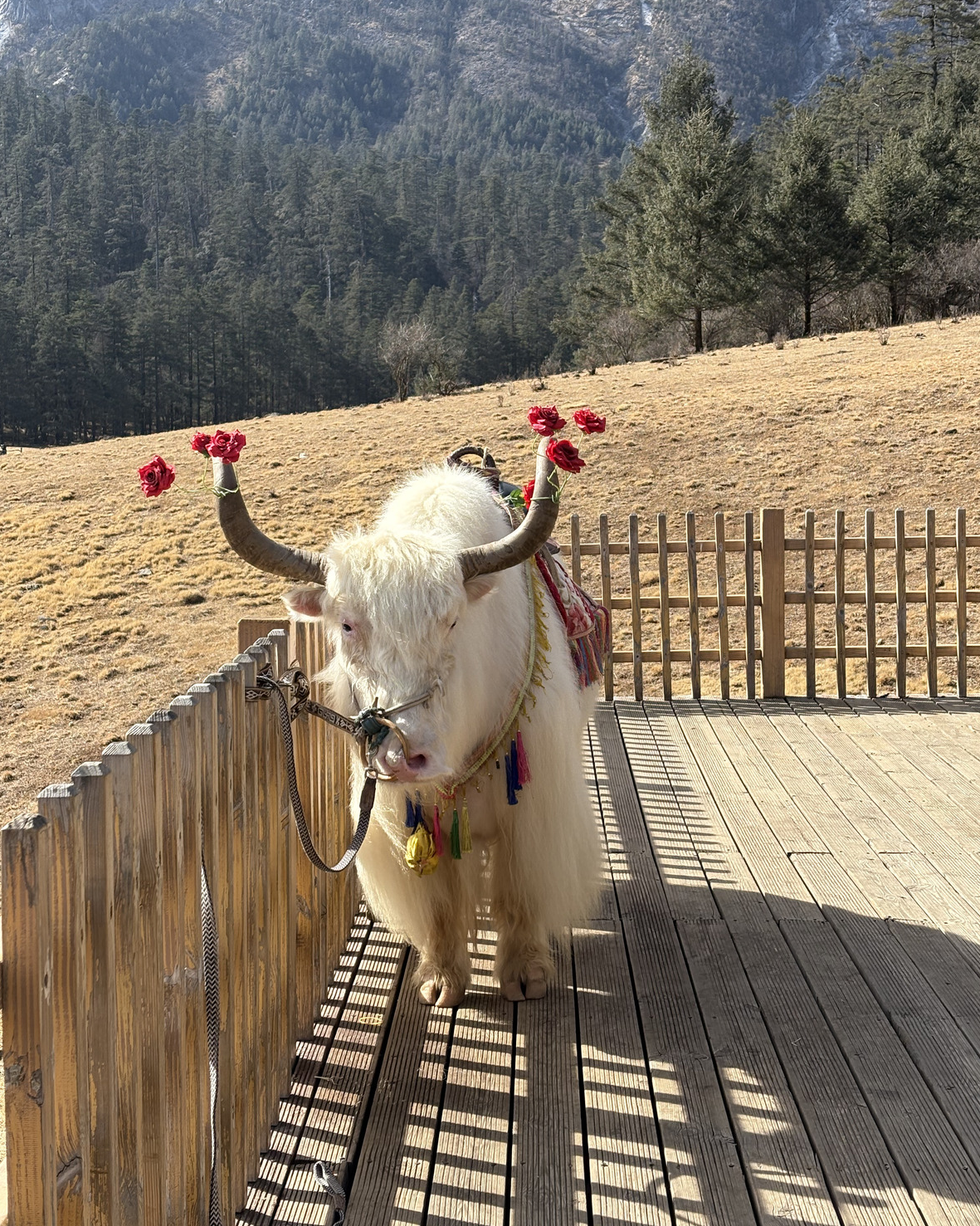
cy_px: 575
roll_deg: +0.6
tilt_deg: -4.1
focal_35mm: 55
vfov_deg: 34.1
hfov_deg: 27.6
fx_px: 1995
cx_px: 486
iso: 50
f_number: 1.6
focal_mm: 5.96
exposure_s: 1/1799
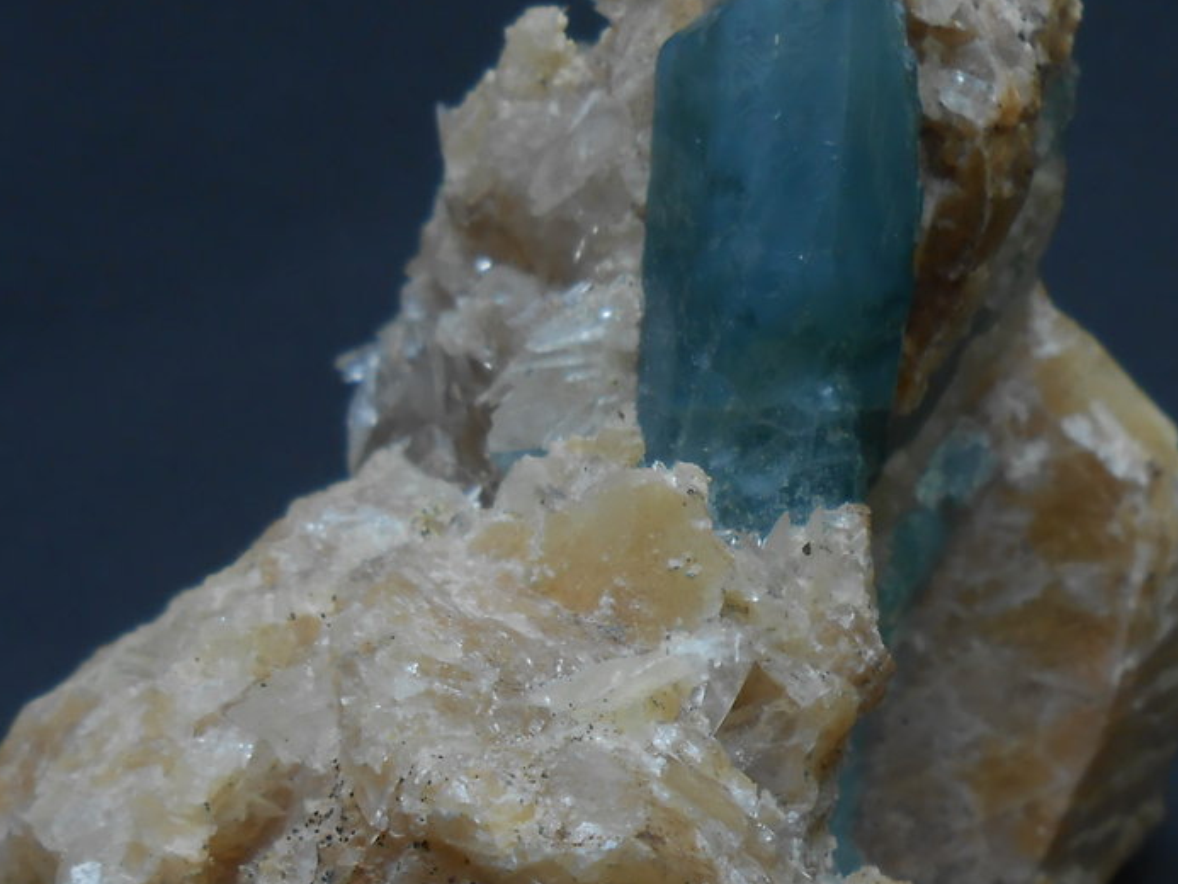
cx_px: 626
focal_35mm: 60
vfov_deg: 24.0
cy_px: 712
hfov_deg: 32.2
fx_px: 2042
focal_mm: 4.6
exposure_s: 1/250
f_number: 3.5
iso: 80
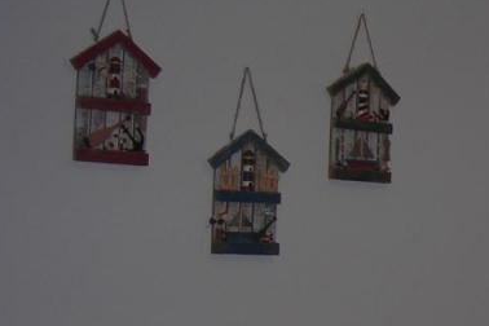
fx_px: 1453
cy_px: 347
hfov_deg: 18.0
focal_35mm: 107
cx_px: 609
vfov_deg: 12.6
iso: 52
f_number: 3.2
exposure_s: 1/60.1
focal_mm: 6.3
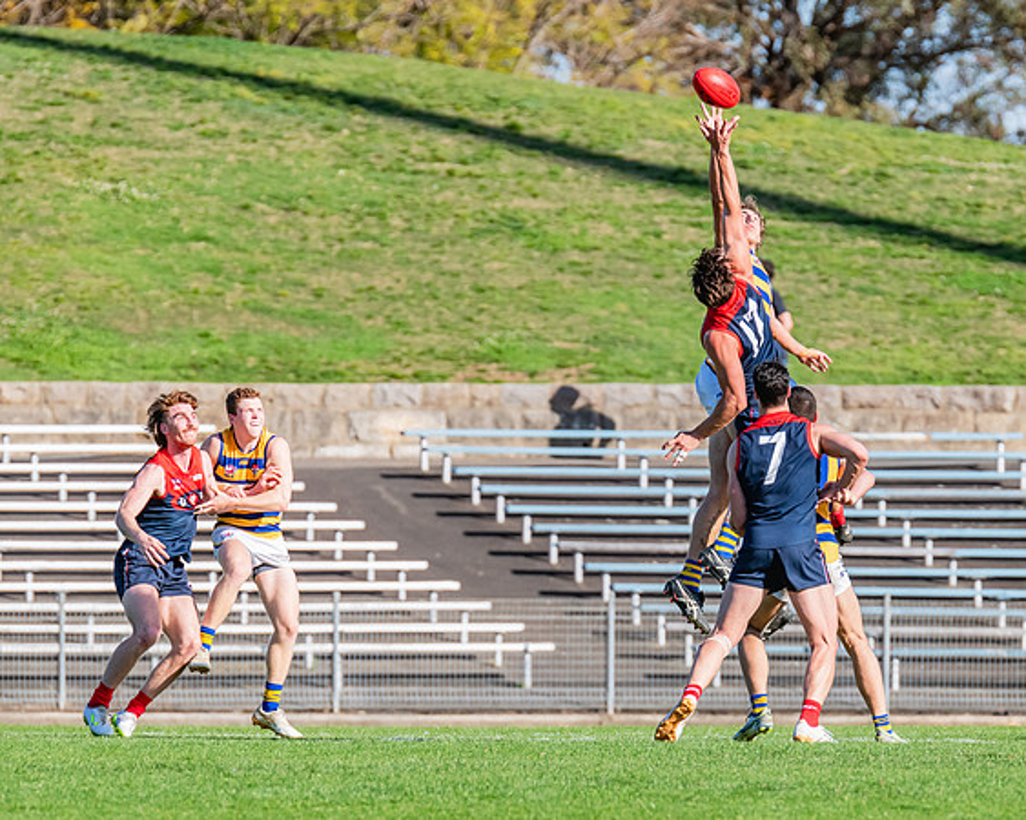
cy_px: 478
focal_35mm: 585
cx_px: 682
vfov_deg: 2.6
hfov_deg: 3.3
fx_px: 17745
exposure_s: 1/1600
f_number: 8
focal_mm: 420
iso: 800
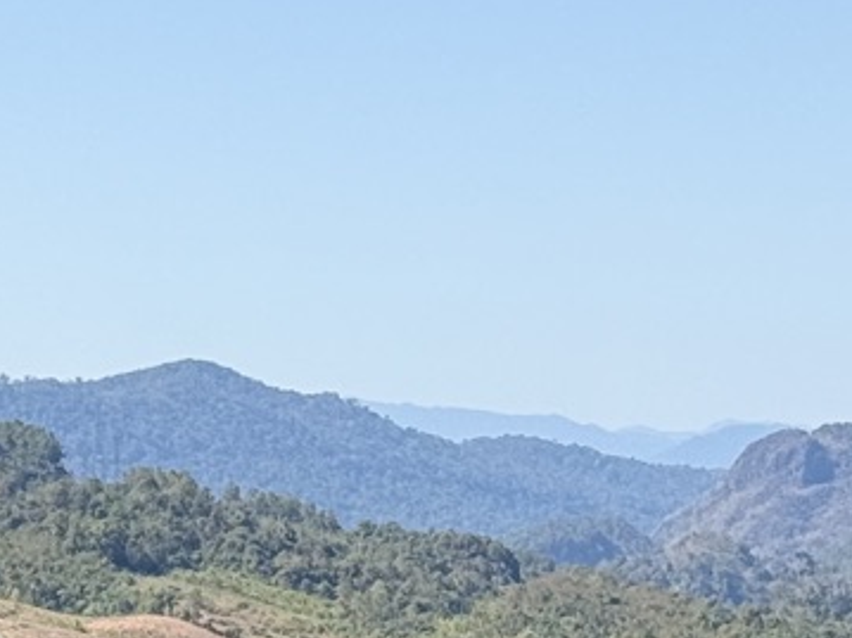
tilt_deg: -0.7
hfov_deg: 9.2
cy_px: 586
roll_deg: -0.2
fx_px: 5265
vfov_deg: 6.9
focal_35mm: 214
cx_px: 290
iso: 64
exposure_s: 1/4329
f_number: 1.78
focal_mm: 6.76
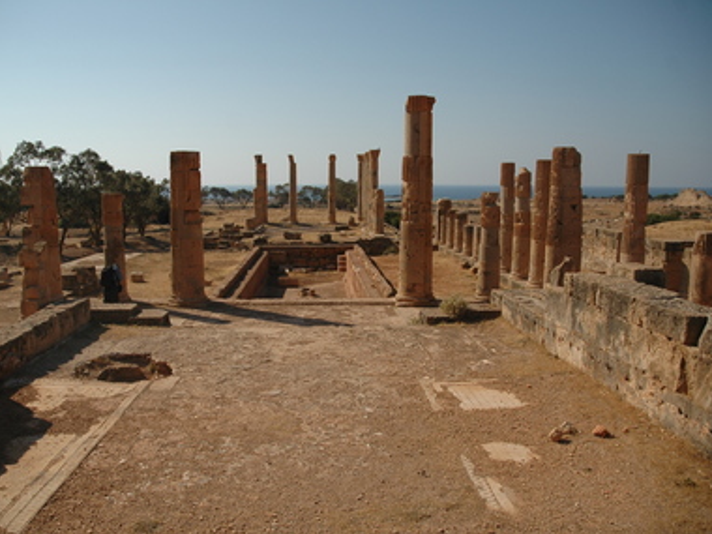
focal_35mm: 30
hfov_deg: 59.8
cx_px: 320
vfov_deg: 46.8
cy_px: 272
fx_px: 617
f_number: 4
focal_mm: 18
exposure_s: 1/3200
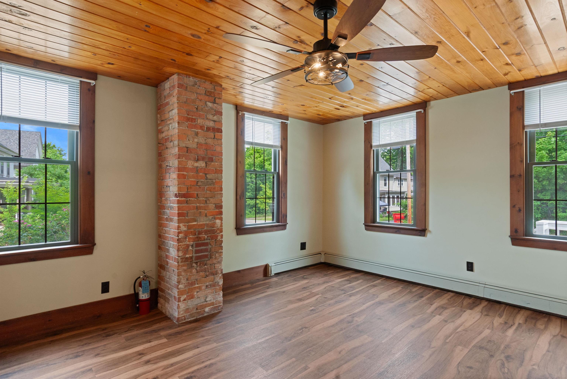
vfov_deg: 67.5
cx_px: 284
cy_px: 190
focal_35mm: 18
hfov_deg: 89.9
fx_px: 284
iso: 200
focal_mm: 12
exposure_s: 1/4
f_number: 11
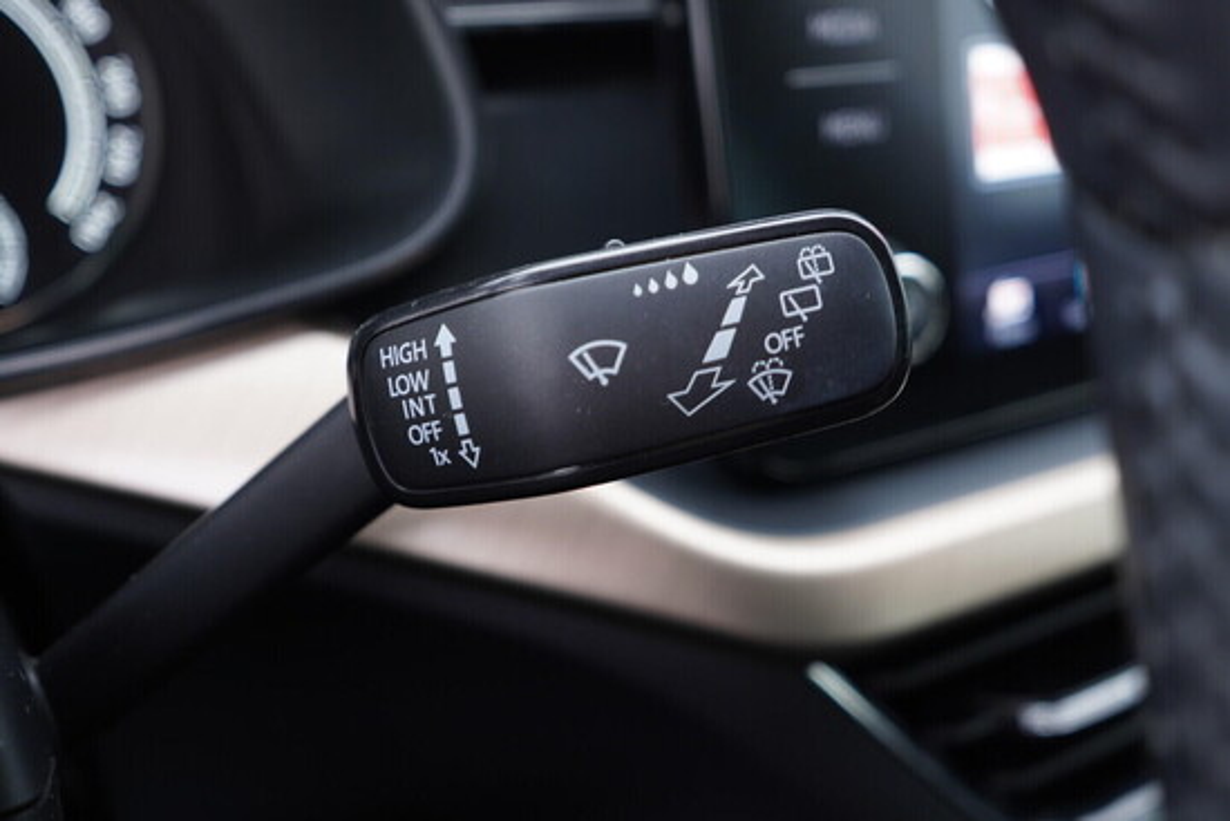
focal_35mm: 36
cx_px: 615
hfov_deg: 53.1
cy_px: 410
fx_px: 1230
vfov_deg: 36.9
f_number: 2.8
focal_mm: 24
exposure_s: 1/40
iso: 250
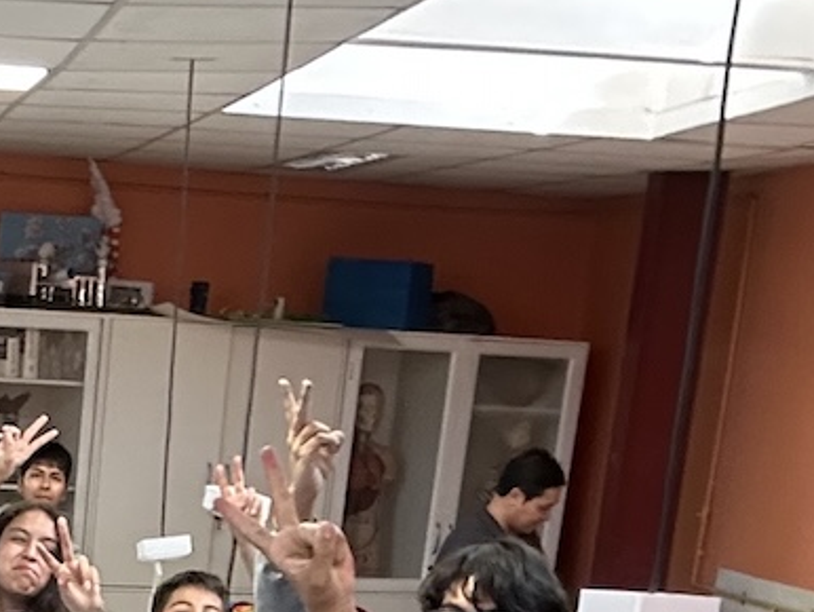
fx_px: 2259
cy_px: 1013
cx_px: -134
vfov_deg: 14.1
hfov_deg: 19.4
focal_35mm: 96
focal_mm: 2.69
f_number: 1.9
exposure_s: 1/50
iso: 125
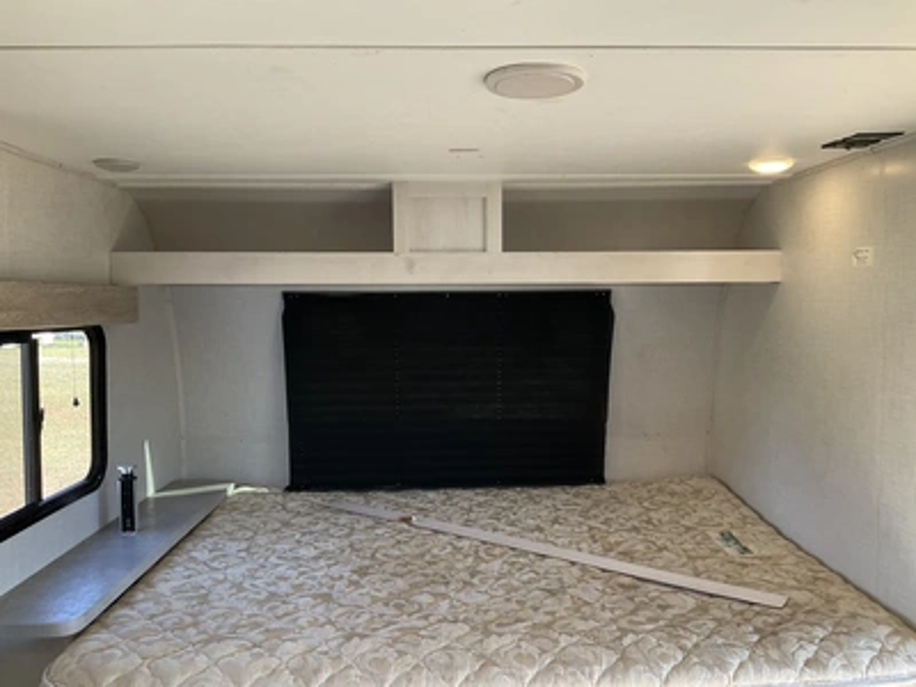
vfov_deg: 48.2
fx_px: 767
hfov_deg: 61.7
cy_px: 344
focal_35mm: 29
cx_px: 458
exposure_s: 1/122
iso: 40
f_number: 1.8
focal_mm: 3
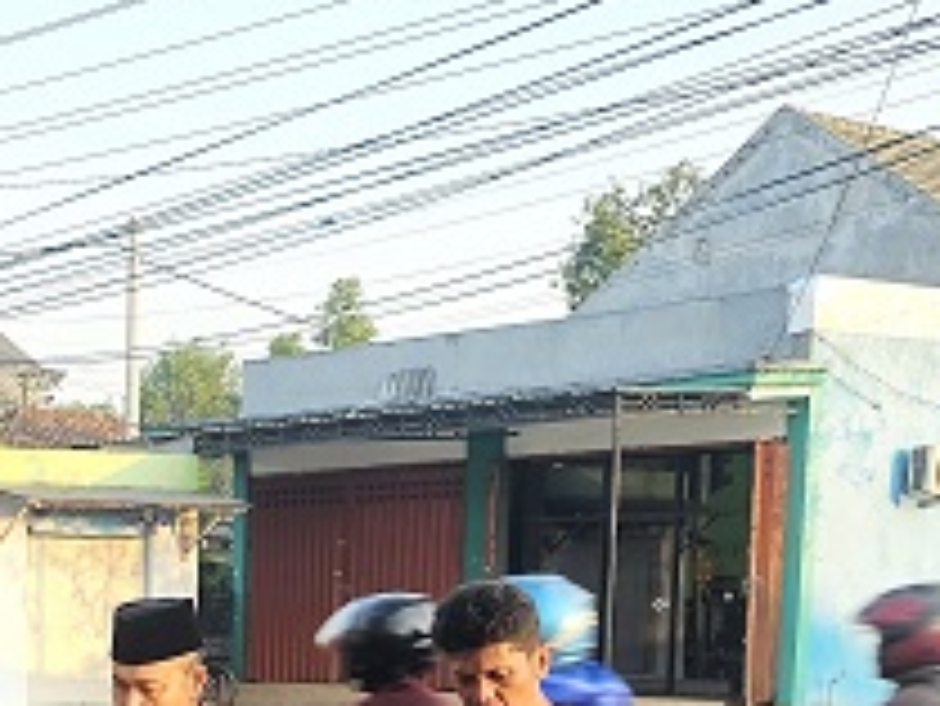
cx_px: -9
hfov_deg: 24.2
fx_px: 2092
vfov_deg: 17.9
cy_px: 915
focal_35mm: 77
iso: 25
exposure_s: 1/190
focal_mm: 6.3
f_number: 1.7
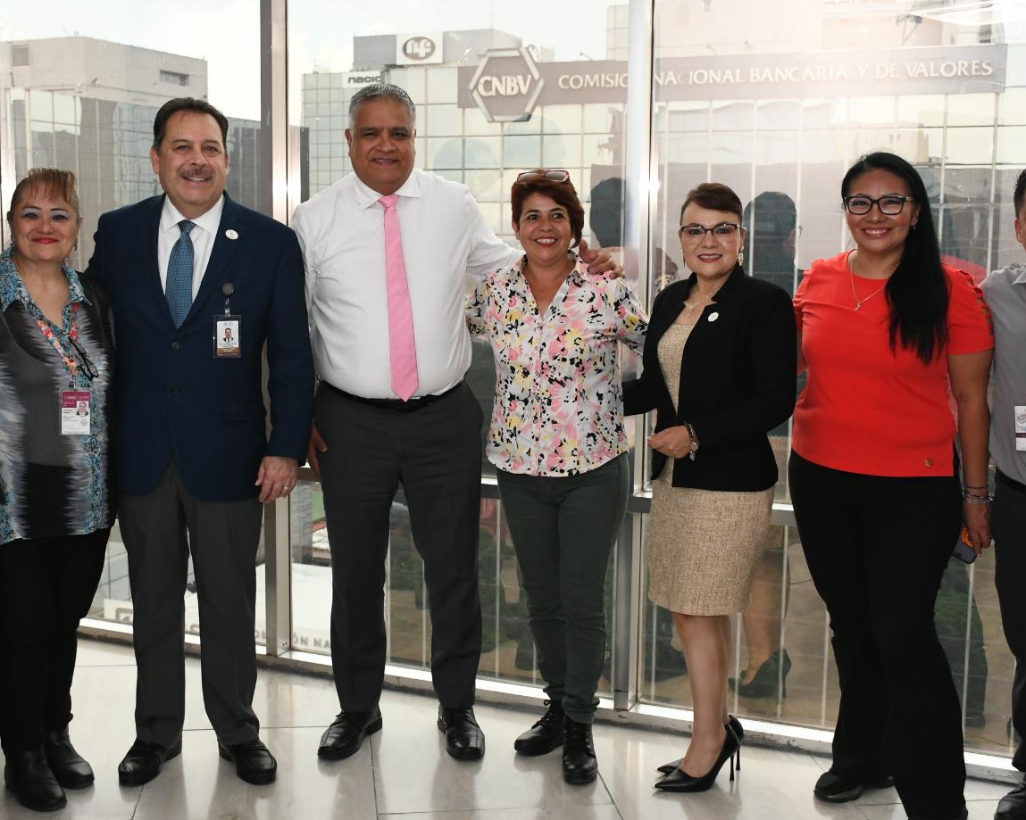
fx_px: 1366
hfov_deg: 41.1
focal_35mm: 45
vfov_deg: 33.4
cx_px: 471
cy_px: 396
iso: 1600
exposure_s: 1/200
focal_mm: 23
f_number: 5.6
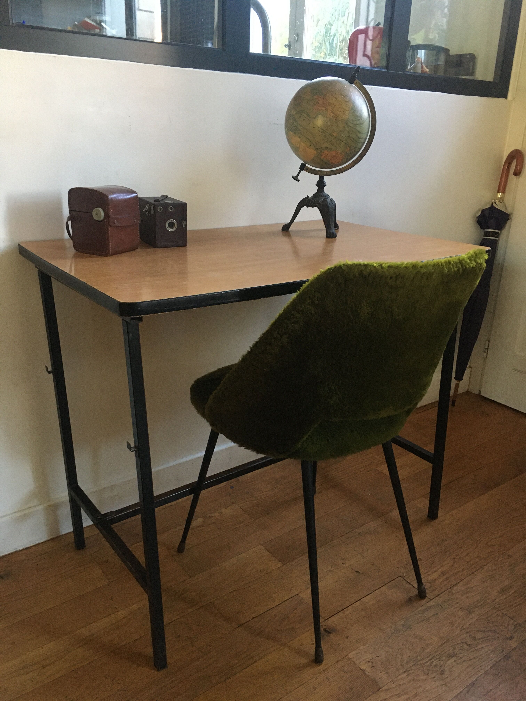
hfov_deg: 48.2
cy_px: 350
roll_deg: -0.6
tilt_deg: -19.5
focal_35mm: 29
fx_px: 588
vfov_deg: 61.7
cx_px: 263
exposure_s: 1/25
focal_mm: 4.15
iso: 200
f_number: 2.2
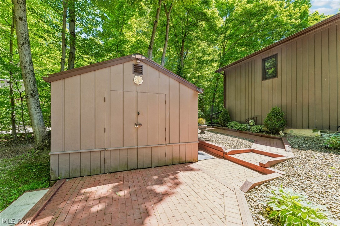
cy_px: 113
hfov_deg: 104.3
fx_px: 132
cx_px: 170
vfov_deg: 81.2
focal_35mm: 14
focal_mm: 14
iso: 200
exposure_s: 1/80
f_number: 8
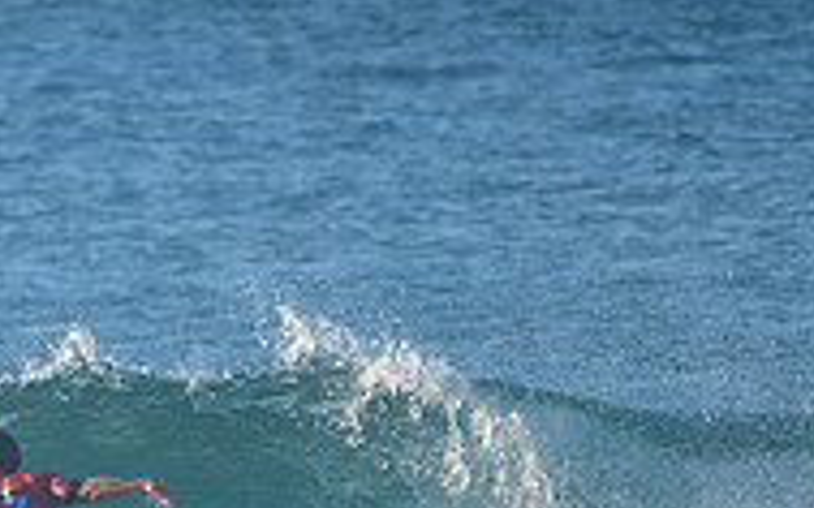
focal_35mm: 1687
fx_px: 37414
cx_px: -164
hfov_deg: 1.2
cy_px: 578
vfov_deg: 0.8
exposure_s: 1/2000
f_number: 5.6
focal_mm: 500
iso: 500
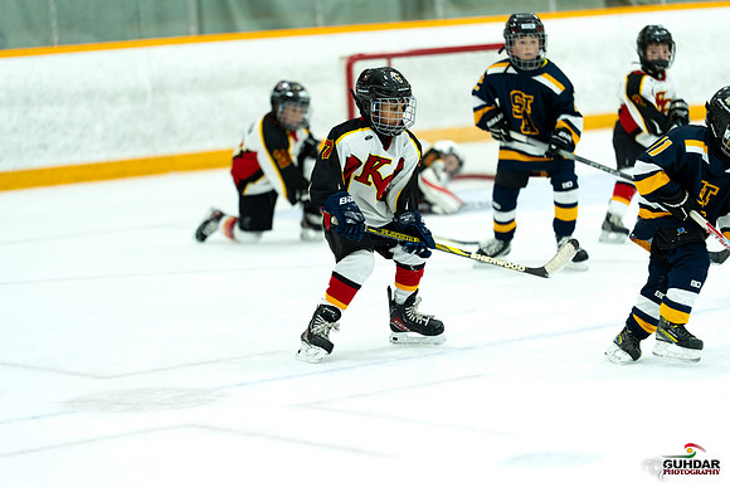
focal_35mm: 150
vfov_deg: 9.2
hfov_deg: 13.7
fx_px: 3042
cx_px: 365
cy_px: 244
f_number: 2
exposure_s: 1/1000
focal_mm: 150
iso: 1600
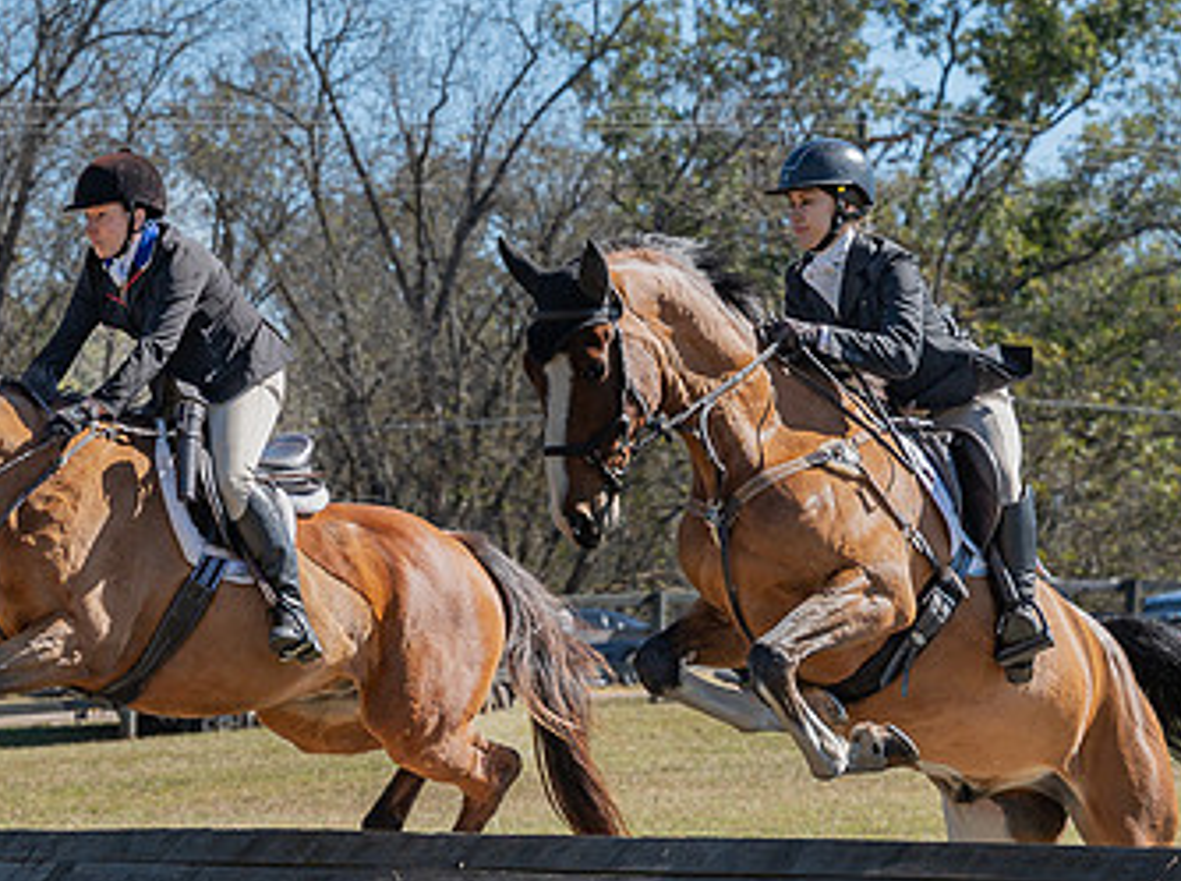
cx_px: 218
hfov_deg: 11.6
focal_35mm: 170
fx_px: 5787
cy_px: 389
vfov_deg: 8.7
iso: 200
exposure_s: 1/800
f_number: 5.6
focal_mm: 70
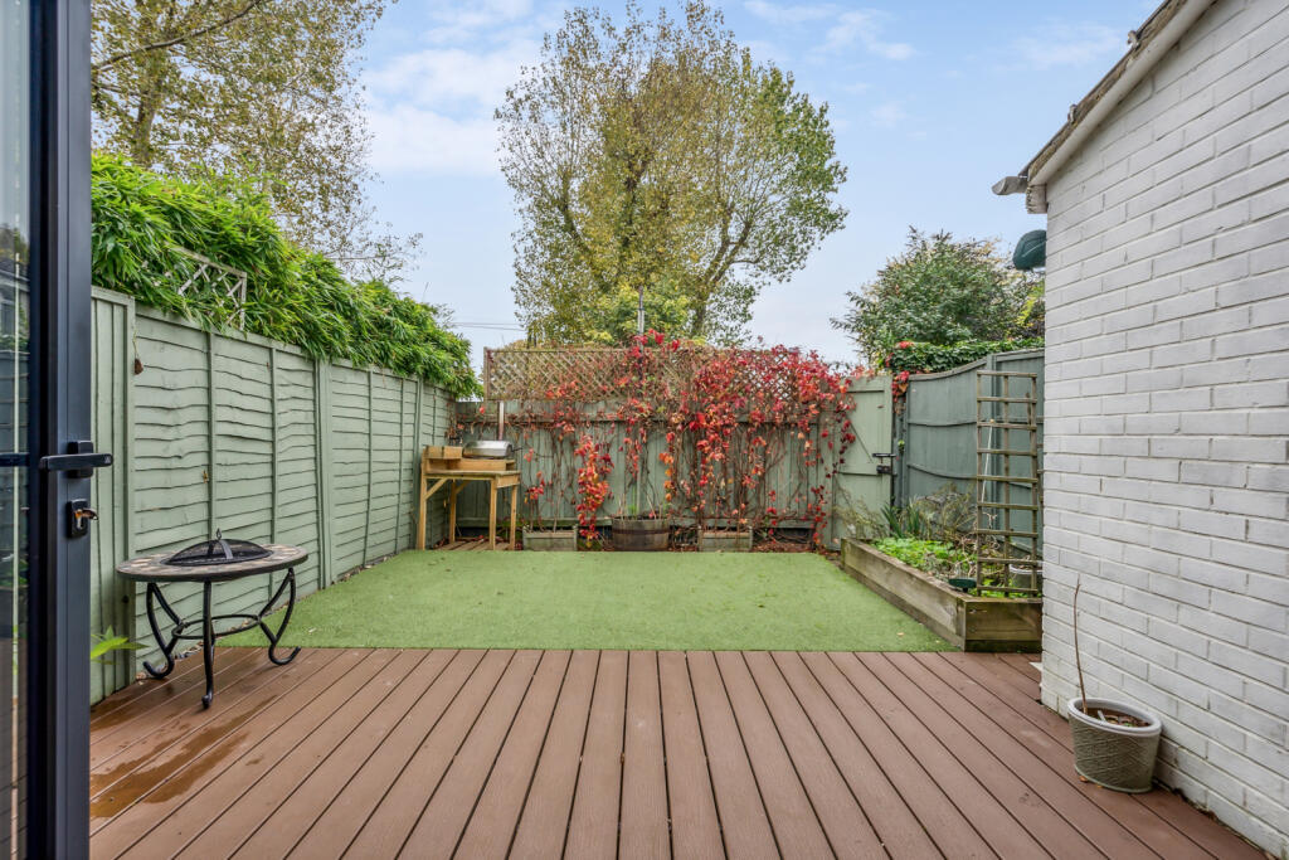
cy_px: 430
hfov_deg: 93.3
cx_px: 644
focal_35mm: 17
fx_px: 609
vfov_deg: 70.5
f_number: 11
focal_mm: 17
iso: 1600
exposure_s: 1/125
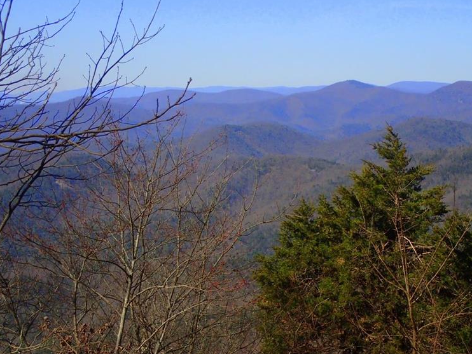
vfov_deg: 14.7
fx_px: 1378
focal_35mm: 101
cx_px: 237
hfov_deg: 19.4
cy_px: 176
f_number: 18
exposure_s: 1/200
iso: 400
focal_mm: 18
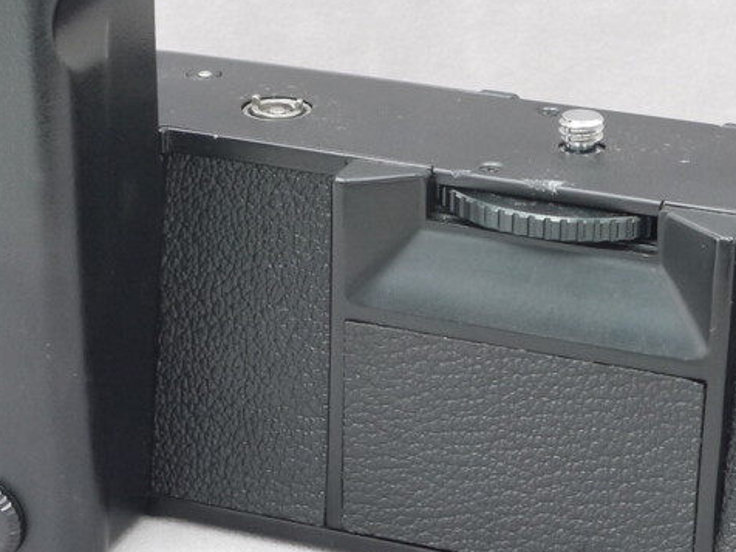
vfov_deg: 12.2
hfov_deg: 16.3
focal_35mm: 121
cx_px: 425
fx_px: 2573
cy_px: 195
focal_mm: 24
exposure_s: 1/25
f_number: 8
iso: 1600
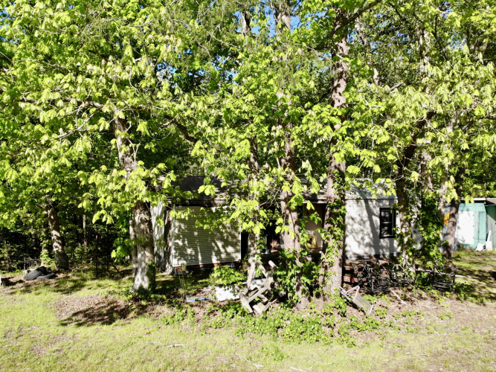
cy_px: 186
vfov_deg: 56.8
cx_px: 248
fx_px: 344
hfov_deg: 71.6
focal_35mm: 24
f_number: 2.8
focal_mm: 4.5
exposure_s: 1/417
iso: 100
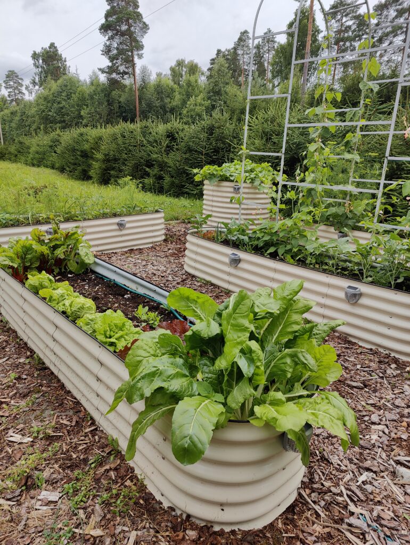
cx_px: 205
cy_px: 272
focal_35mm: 23
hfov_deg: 59.0
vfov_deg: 73.9
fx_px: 363
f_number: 1.8
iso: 50
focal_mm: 6.06
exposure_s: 1/1000
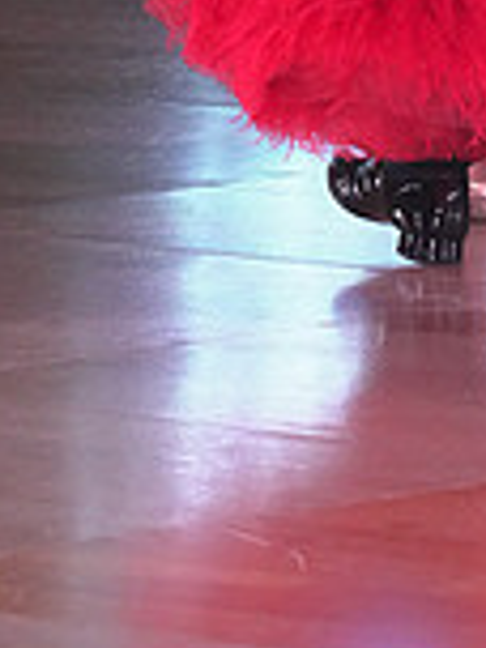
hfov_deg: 2.0
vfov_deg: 2.7
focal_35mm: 734
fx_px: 13740
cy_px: -507
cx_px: 399
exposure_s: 1/320
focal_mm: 200
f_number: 5.6
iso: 5000
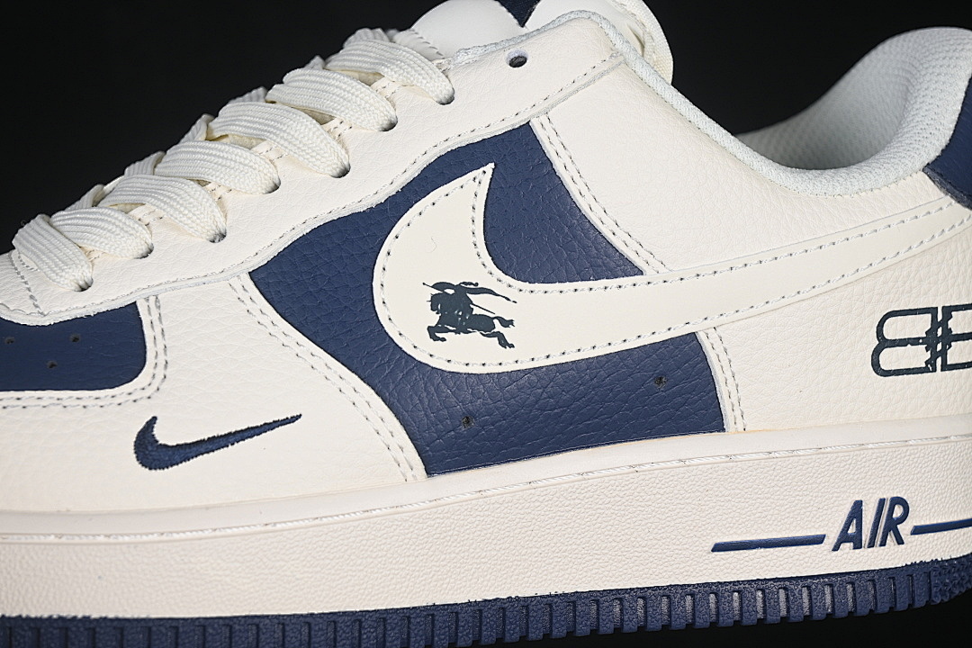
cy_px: 324
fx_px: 2025
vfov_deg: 18.2
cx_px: 486
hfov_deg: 27.0
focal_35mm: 75
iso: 160
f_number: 7.1
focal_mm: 50
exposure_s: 1/80
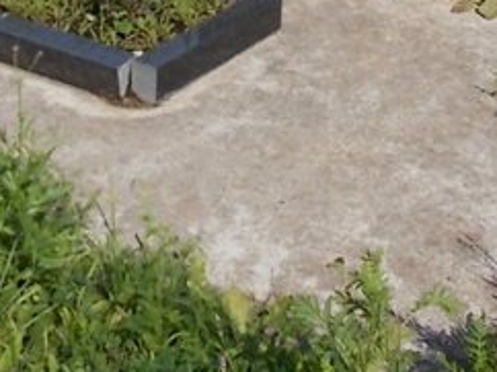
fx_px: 1234
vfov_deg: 16.0
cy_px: -154
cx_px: 138
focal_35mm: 86
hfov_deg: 22.6
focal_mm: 4.6
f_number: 8
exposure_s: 1/200
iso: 80
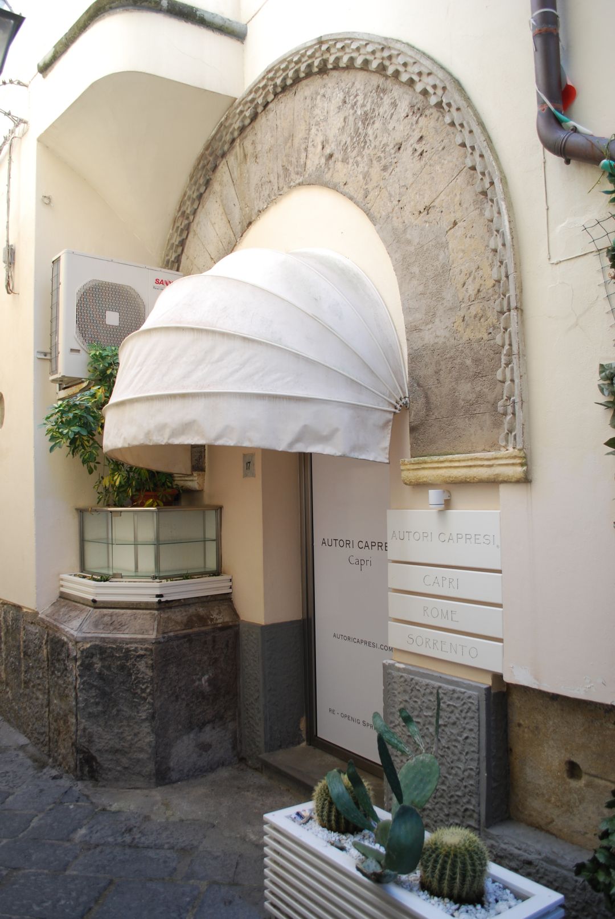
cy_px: 460
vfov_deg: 67.3
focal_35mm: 27
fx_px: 690
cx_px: 308
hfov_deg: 48.1
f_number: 4
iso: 200
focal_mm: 18
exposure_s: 1/60
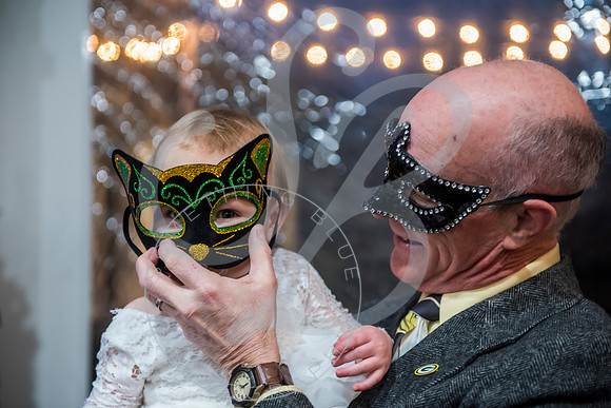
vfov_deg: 19.5
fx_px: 1188
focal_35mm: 70
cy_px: 204
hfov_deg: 28.8
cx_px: 306
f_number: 2.8
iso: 4000
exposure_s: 1/125
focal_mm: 70
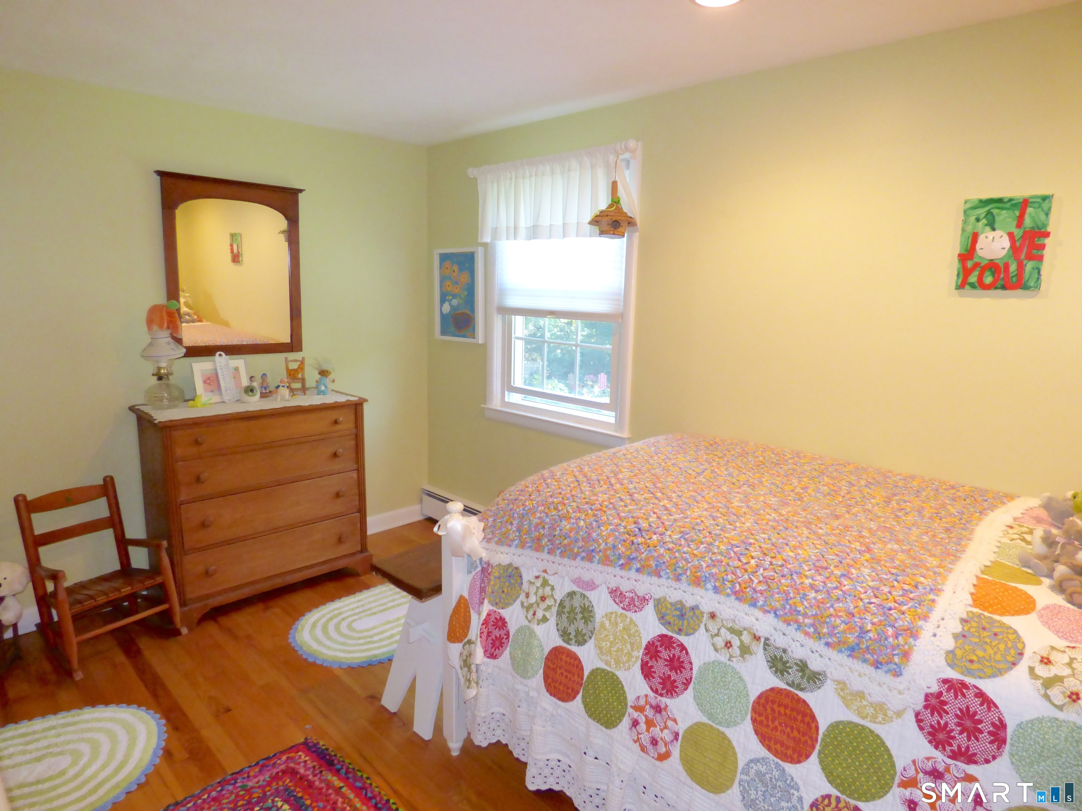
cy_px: 406
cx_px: 541
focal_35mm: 20
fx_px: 625
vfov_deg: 66.0
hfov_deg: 81.7
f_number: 2.8
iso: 500
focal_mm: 3.58
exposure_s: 1/60
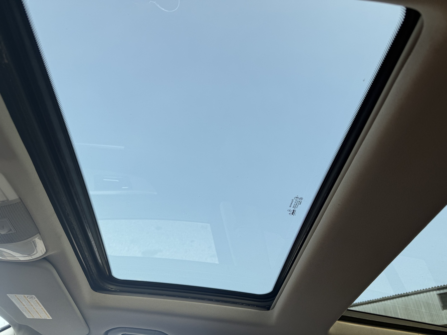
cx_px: 224
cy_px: 168
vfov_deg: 56.8
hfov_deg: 71.6
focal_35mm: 24
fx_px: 310
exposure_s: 1/121
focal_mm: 6.76
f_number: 1.78
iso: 80
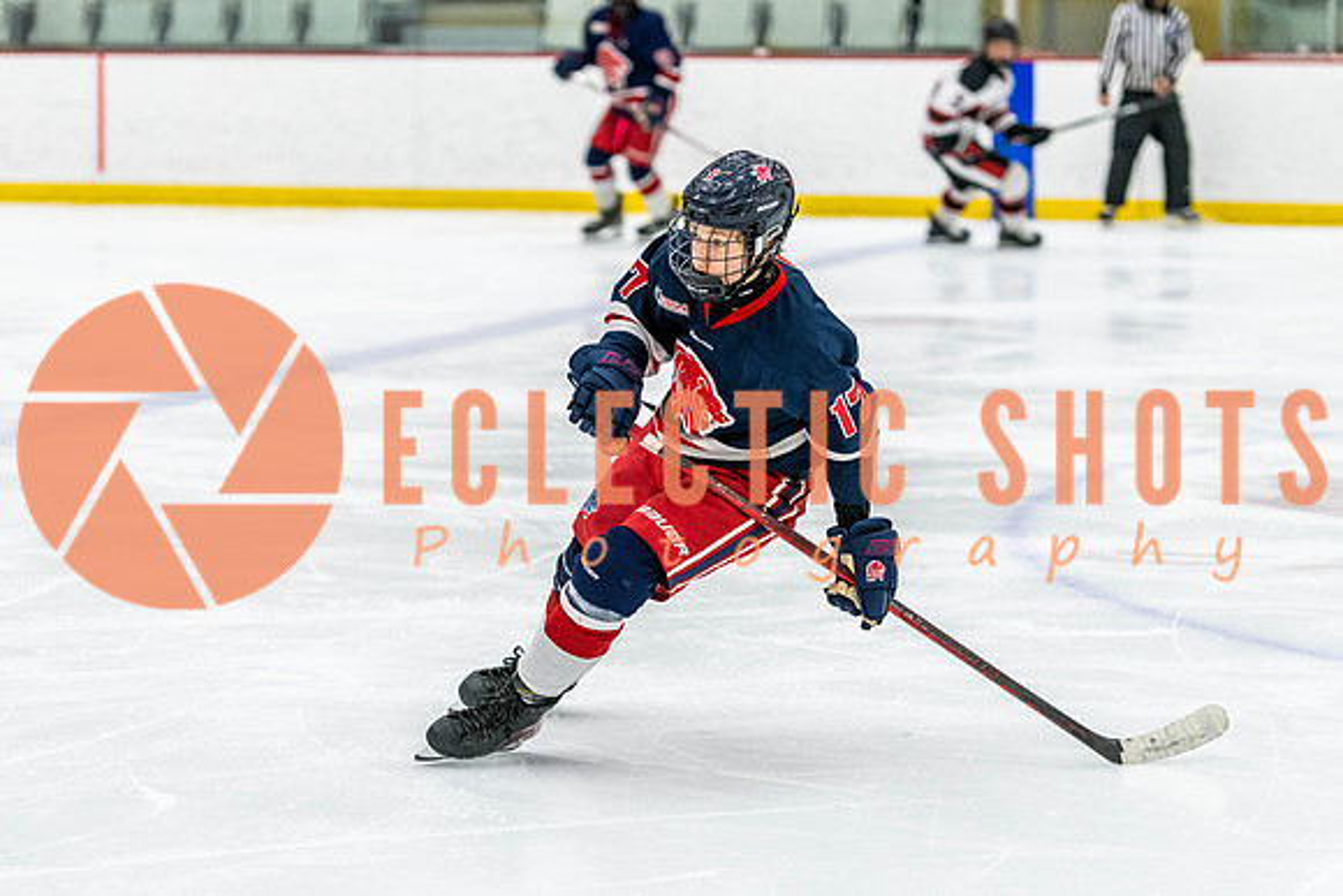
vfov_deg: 10.9
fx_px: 4696
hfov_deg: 16.3
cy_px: 434
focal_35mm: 126
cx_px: 672
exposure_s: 1/640
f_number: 2.8
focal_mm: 110
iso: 2000
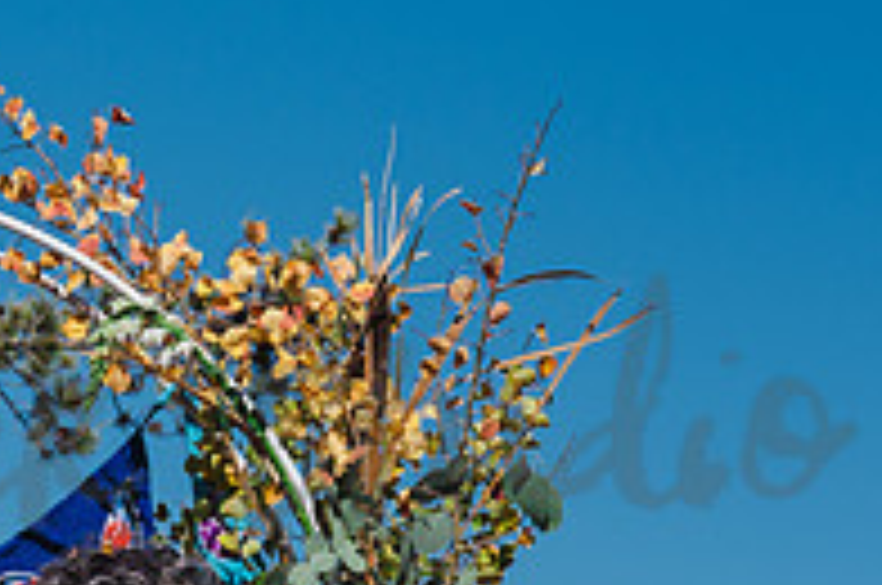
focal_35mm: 326
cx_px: -279
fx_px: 7974
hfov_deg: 6.3
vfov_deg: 4.2
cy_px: 400
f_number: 6.3
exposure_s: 1/1600
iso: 200
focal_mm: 110
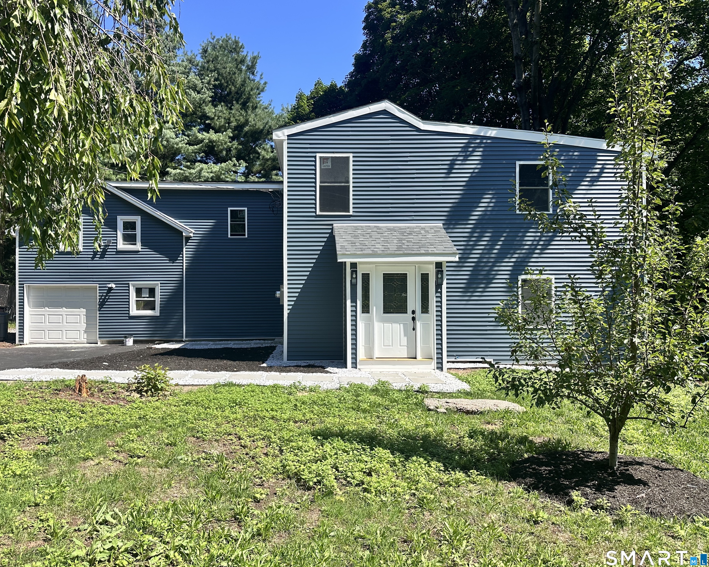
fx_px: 546
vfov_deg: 54.9
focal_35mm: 26
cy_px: 276
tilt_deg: +0.3
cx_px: 330
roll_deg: -0.4
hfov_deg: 66.0
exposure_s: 1/2660
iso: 80
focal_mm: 6.86
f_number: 1.78
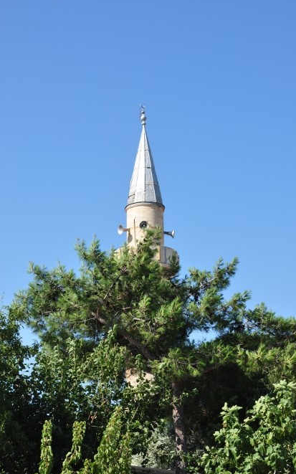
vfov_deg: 31.5
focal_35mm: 65
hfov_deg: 20.0
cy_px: 237
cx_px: 142
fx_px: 839
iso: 200
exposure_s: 1/250
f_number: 10
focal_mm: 42
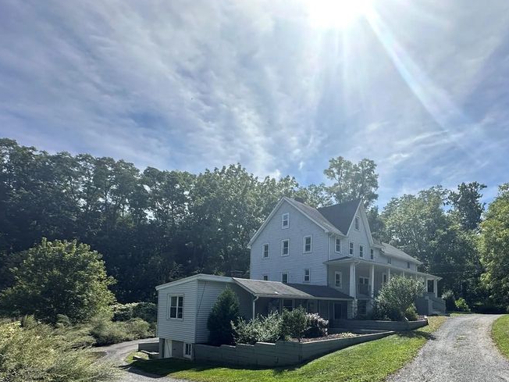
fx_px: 323
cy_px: 294
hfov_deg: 74.3
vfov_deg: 57.5
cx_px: 335
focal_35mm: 22
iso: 40
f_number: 2.2
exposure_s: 1/1335
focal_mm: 2.22
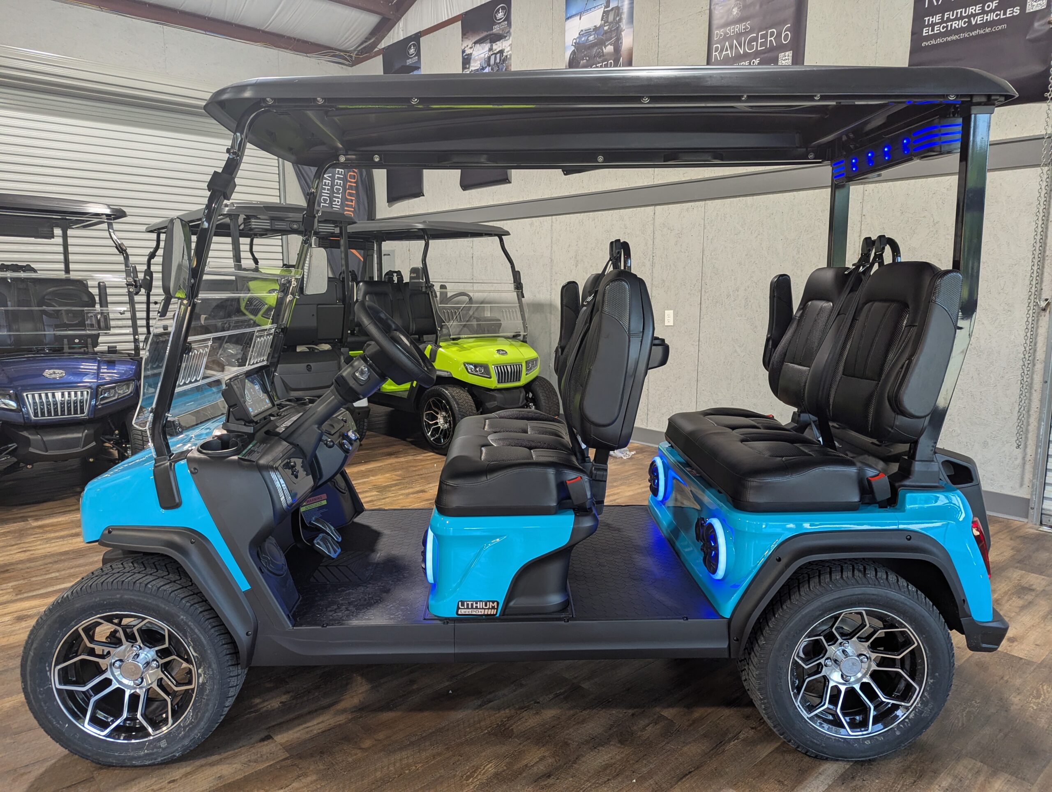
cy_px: 396
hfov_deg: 71.5
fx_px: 730
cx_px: 526
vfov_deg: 56.9
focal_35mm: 24
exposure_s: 1/86.6
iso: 195
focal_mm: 6.81
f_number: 1.85
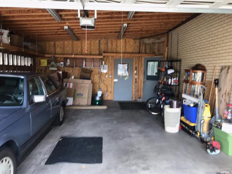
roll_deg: +0.2
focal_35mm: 28
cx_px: 116
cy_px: 87
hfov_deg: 63.4
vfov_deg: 49.7
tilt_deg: -3.3
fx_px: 188
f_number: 1.8
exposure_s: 1/60
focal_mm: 3.99
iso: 32
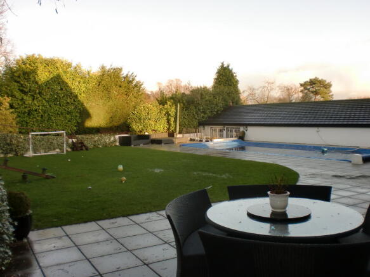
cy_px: 138
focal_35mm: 35
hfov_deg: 52.6
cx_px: 185
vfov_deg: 40.7
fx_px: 374
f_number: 3.1
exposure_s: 1/160
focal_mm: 6.3
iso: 64
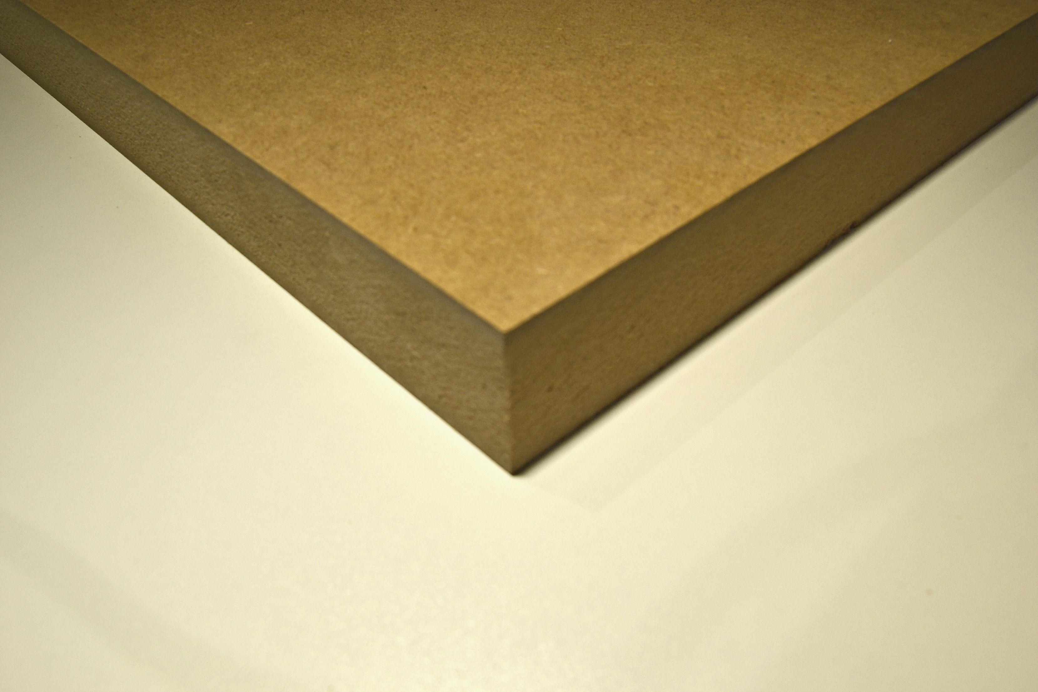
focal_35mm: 32
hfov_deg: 59.5
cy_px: 346
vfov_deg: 41.7
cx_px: 519
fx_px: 908
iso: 100
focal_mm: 21
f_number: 8
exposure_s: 1/125
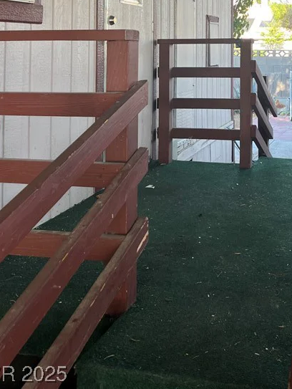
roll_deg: -0.1
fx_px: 550
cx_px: 245
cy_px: 28
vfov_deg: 36.1
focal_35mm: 49
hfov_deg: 28.9
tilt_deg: +2.6
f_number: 1.5
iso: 40
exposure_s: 1/179
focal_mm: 5.7
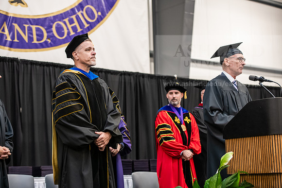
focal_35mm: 78
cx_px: 141
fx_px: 611
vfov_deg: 17.5
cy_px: 94
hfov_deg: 26.0
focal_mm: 78
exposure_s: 1/200
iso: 3200
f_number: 3.2
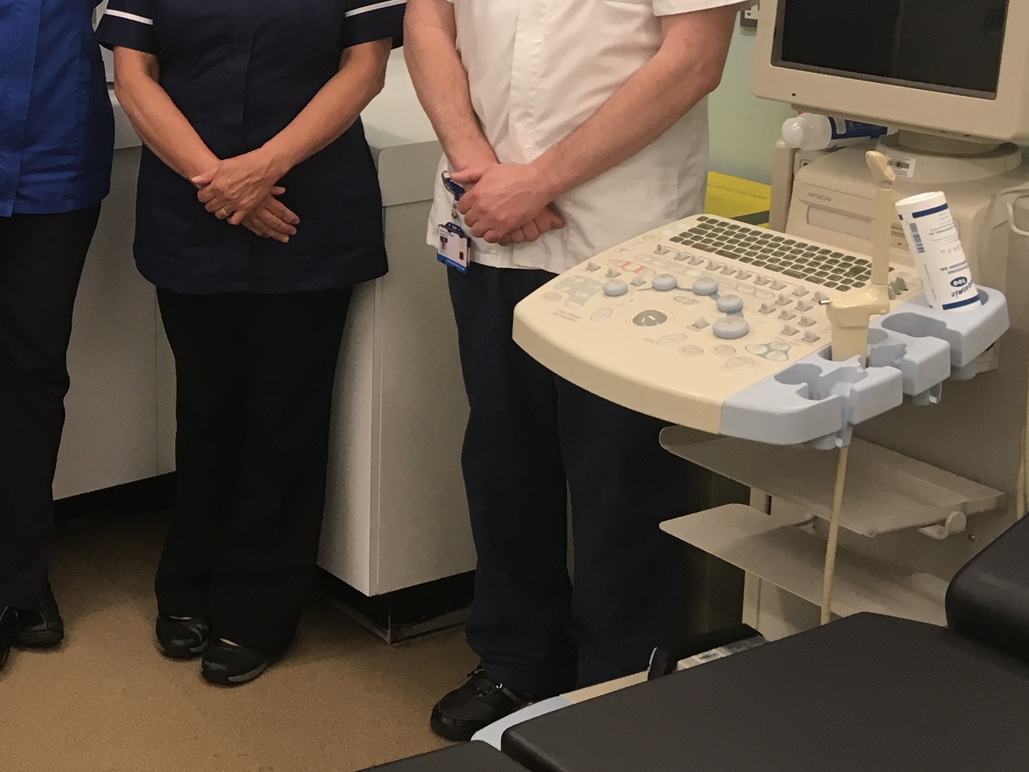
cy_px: 159
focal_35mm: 61
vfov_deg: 23.7
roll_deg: +2.0
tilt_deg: -11.5
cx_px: 11
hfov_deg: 29.7
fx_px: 1813
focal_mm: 4.15
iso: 80
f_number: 2.2
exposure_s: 1/33
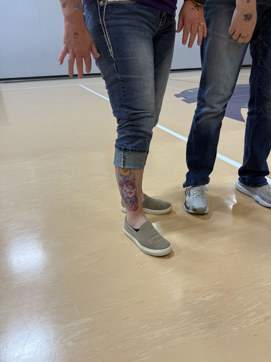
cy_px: 181
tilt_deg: -24.3
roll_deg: +2.1
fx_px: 251
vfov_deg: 71.6
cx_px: 136
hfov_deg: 56.8
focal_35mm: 24
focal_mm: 6.76
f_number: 1.78
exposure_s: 1/120
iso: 100
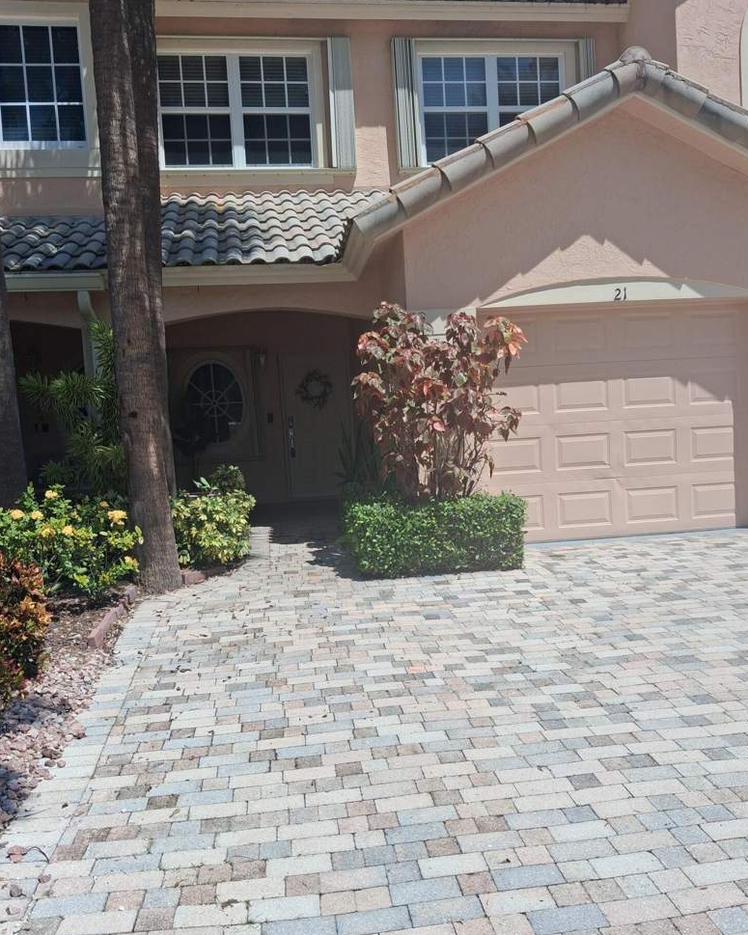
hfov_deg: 50.0
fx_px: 803
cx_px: 381
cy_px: 481
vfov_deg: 60.4
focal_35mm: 29
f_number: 1.8
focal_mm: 4
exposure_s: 1/894
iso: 25
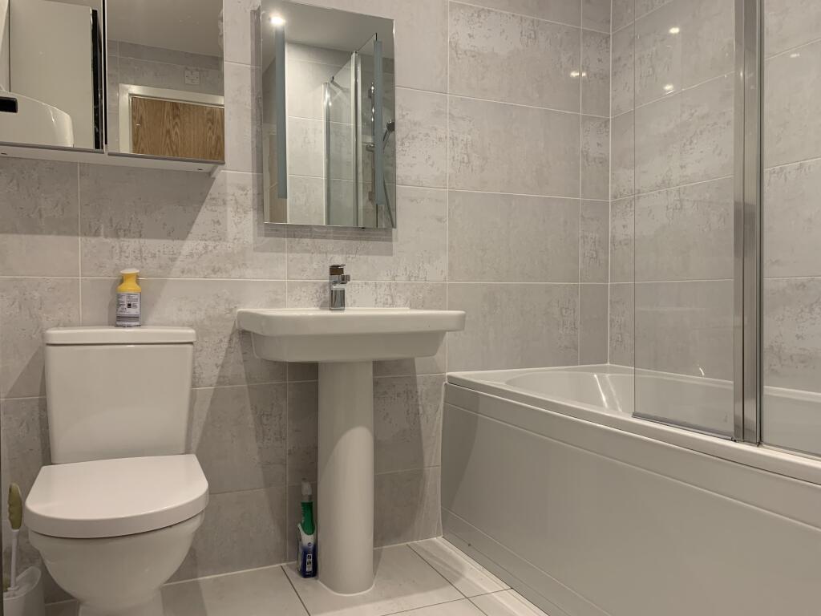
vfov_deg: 53.1
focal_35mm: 26
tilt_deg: -2.7
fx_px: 617
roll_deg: -0.1
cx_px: 410
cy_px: 308
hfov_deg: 67.3
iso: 160
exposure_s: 1/60
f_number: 1.8
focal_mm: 4.25
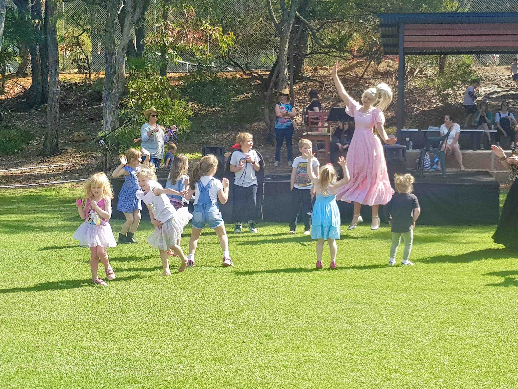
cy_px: 194
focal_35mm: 26
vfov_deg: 53.1
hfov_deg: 67.3
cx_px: 259
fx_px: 389
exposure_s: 1/916
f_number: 1.7
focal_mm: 4.2
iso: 40
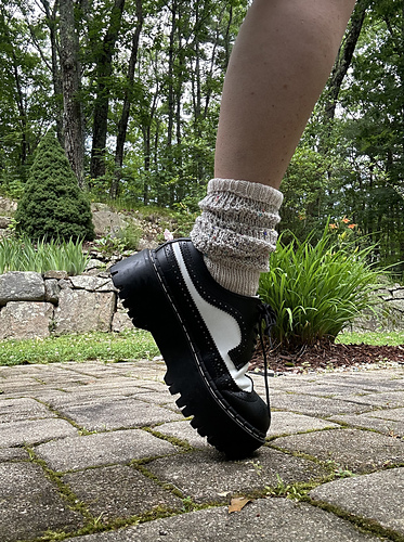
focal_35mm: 30
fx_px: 468
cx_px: 202
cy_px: 271
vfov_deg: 60.1
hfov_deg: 46.7
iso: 80
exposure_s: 1/107
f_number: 1.9
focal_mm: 2.69
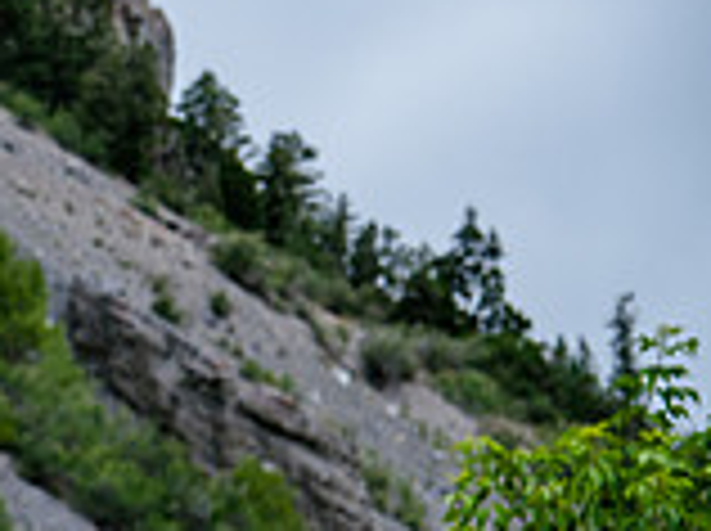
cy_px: 658
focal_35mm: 240
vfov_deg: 6.1
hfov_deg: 7.9
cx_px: -640
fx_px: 4922
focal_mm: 65
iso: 400
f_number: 5
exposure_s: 1/250
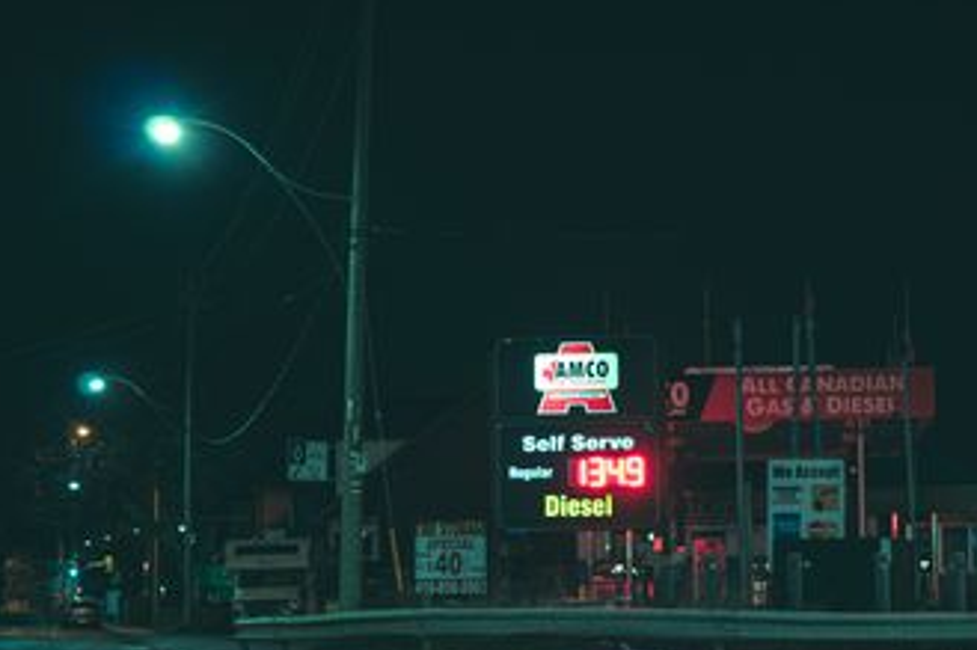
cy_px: 488
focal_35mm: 70
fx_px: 1899
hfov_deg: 28.7
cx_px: 653
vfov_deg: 19.3
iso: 1000
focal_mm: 30
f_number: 2.8
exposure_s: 1/50
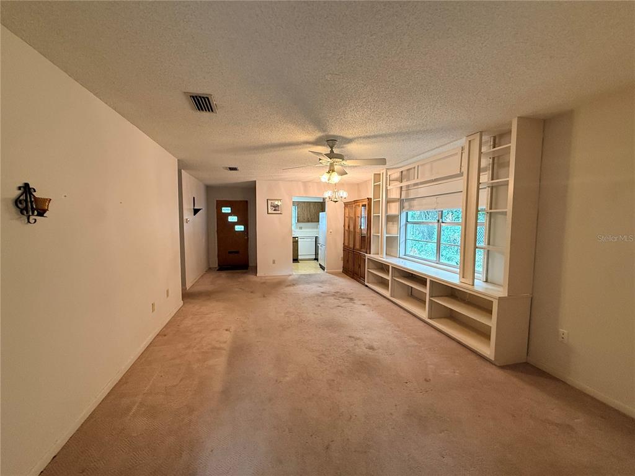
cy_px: 238
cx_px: 318
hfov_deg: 102.1
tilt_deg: -4.1
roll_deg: +0.1
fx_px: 257
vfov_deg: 85.7
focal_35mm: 14
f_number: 2.2
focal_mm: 2.22
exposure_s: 1/120
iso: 400
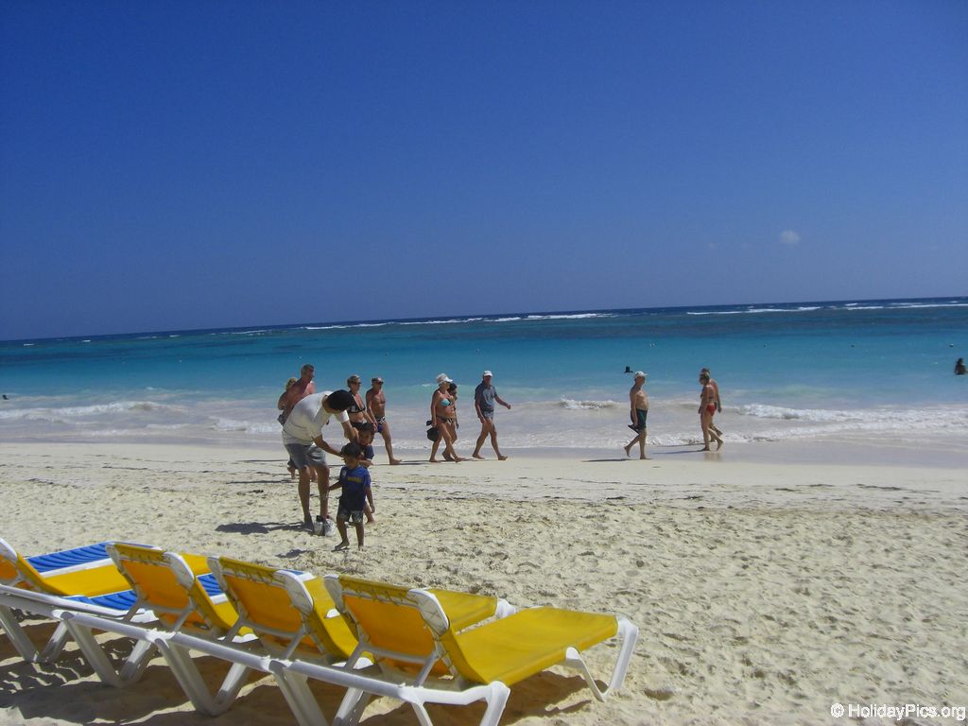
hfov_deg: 49.0
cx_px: 484
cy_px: 363
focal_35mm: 38
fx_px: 1063
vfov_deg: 37.7
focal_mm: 6.2
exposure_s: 1/400
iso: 64
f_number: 8
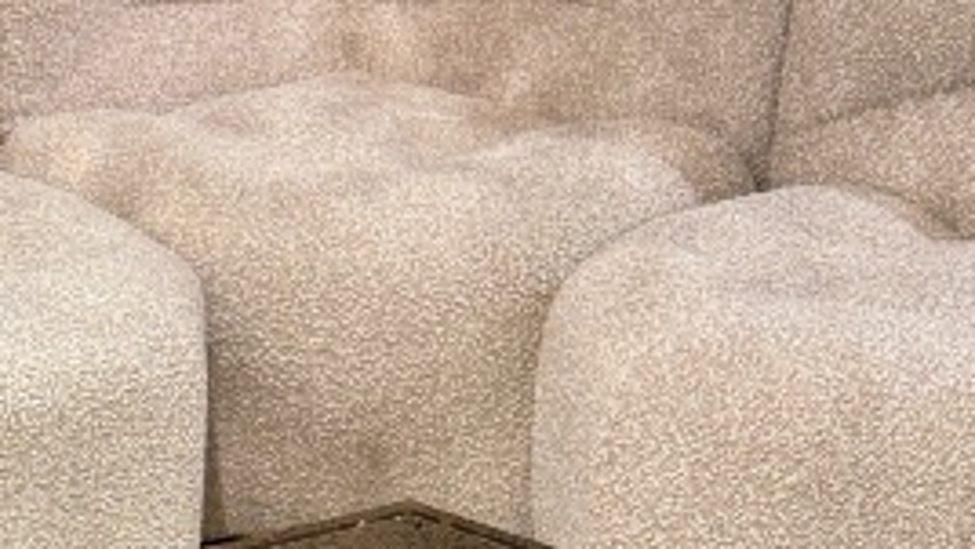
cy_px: 760
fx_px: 3026
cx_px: -62
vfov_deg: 10.1
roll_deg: -0.9
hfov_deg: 17.7
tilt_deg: -21.0
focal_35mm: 117
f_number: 1.78
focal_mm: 6.76
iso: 160
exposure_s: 1/100
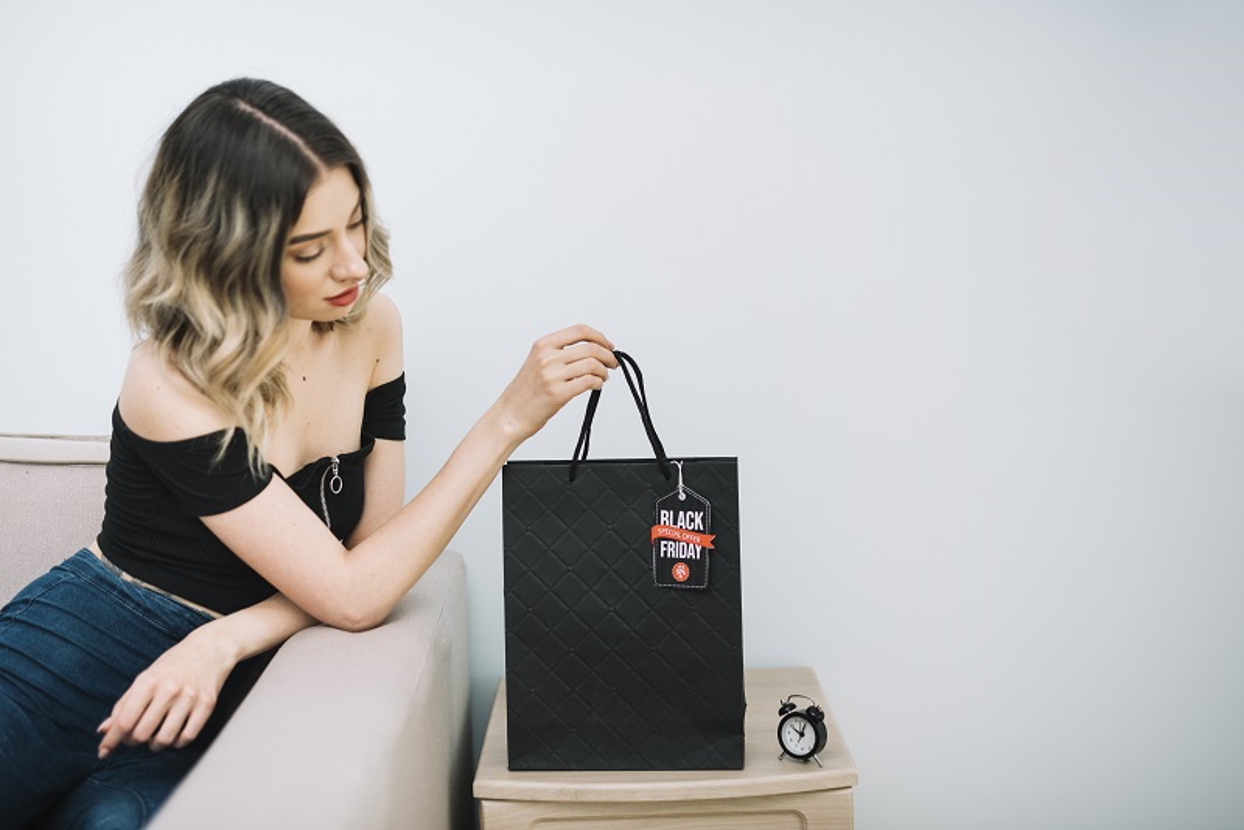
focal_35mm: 50
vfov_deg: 27.0
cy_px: 415
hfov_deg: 39.6
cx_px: 622
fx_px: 1728
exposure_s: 1/125
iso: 64
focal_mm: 50
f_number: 1.8
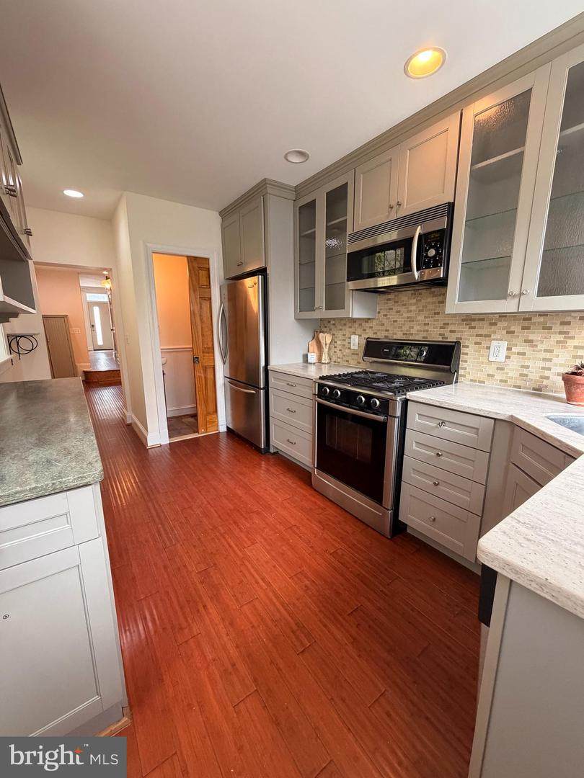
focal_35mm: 14
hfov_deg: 85.7
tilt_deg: -11.3
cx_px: 292
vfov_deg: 102.1
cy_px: 389
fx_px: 315
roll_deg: +0.8
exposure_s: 1/120
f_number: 2.2
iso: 320
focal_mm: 2.22
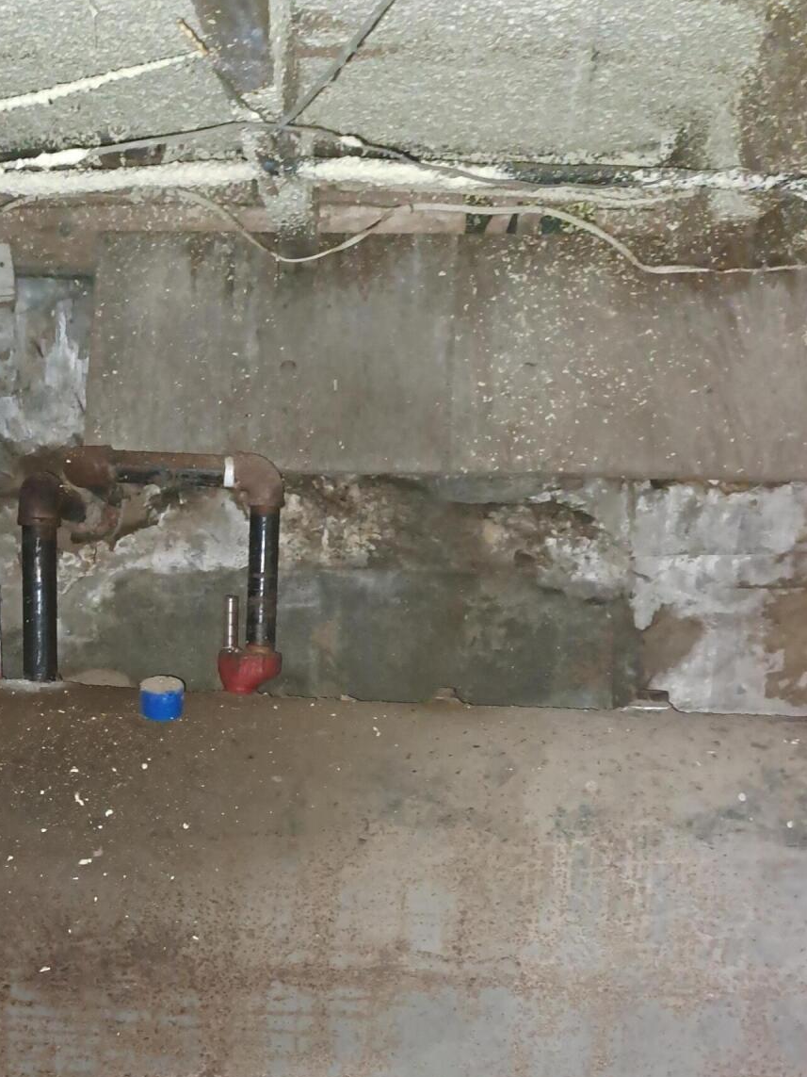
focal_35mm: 42
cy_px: 917
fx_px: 1306
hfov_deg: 34.1
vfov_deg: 42.0
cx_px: 280
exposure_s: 1/20
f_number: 1.8
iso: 1250
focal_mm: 5.23
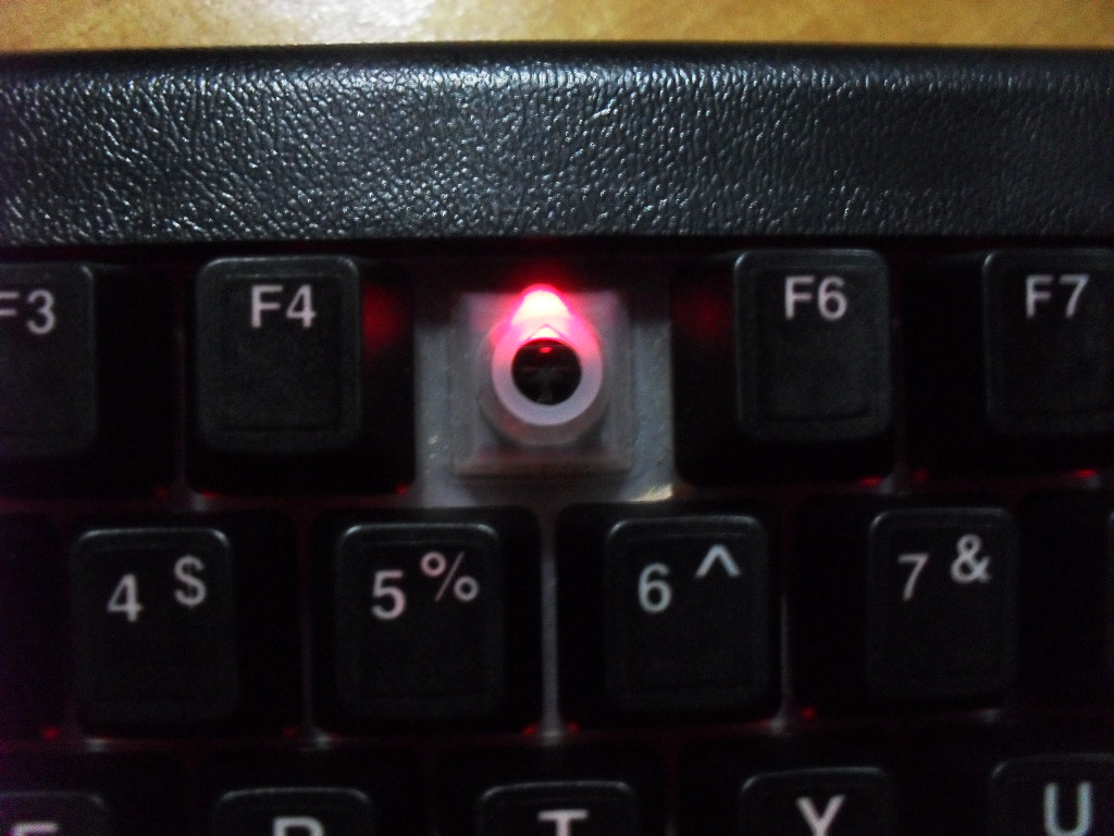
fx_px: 1126
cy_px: 418
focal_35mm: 35
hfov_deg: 52.6
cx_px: 557
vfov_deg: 40.7
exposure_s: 1/8
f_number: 3.2
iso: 400
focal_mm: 6.3
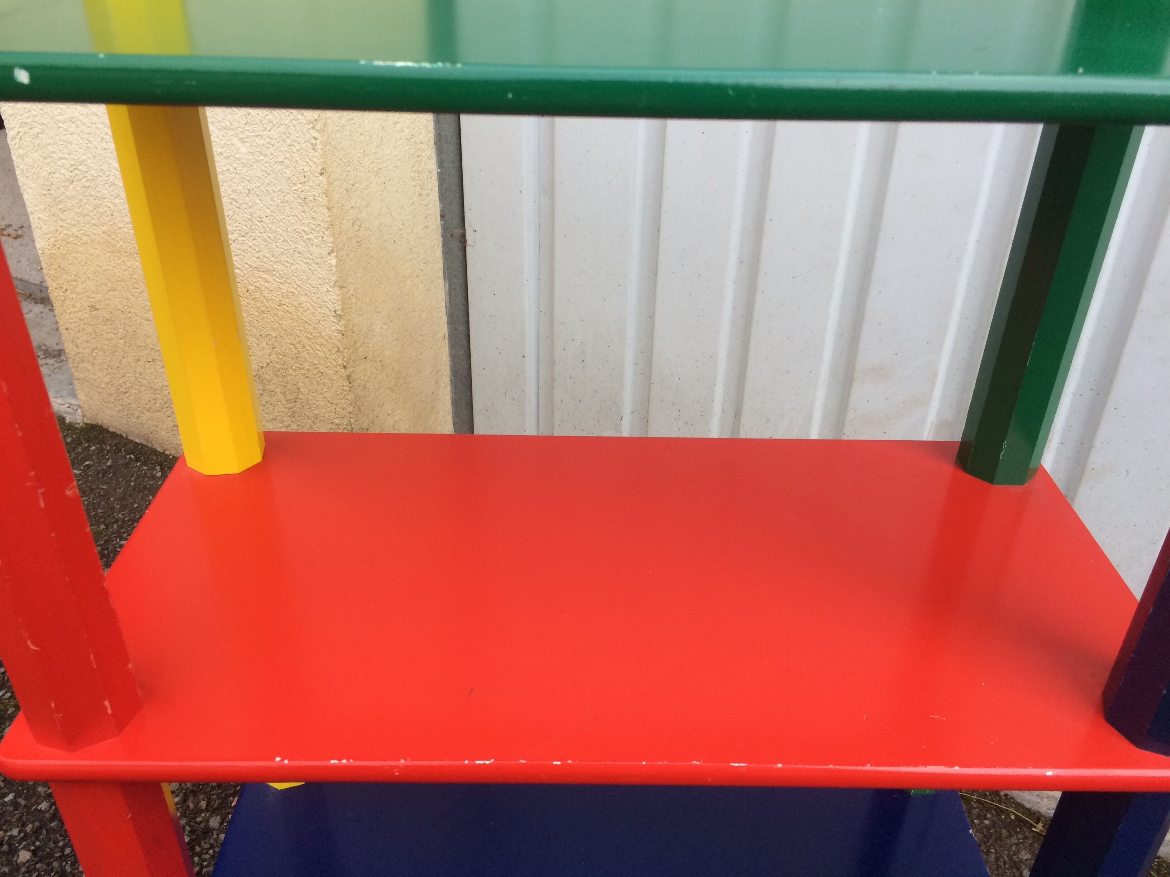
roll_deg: -1.8
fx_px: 980
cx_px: 585
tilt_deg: -29.8
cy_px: 438
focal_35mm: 29
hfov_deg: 61.7
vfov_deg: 48.2
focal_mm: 4.15
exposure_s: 1/33
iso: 50
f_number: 2.2
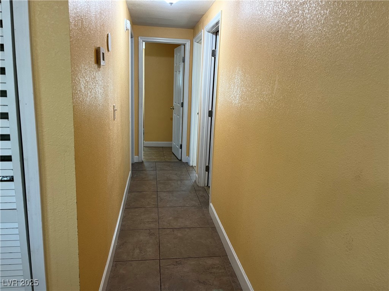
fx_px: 292
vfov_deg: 53.1
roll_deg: -2.3
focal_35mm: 26
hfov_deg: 67.3
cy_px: 146
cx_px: 194
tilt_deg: -11.8
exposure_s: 1/60
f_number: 1.6
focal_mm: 5.1
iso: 100
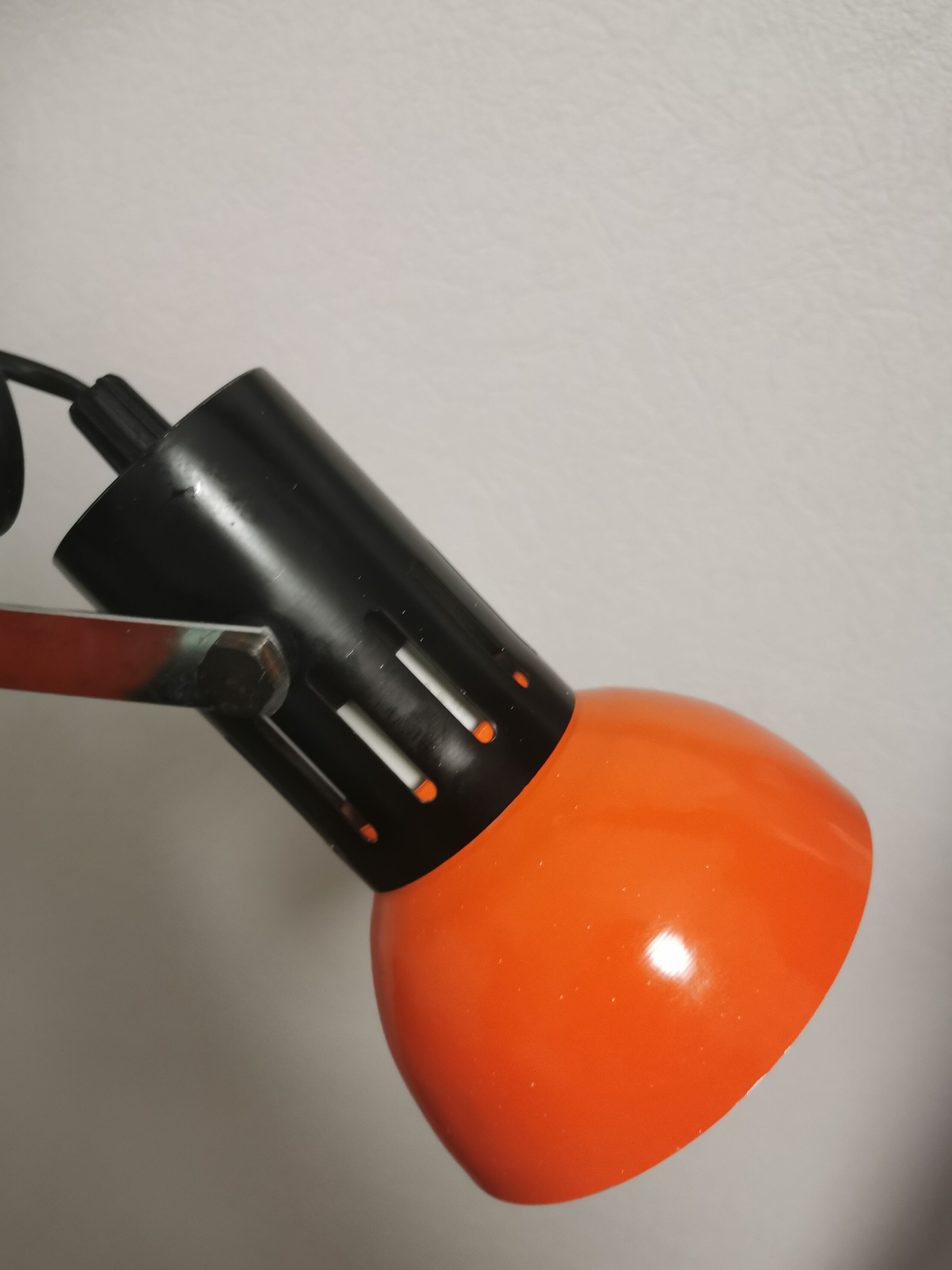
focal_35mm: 29
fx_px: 1063
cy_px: 646
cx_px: 450
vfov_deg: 61.7
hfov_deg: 48.2
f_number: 1.8
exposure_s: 1/23
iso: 400
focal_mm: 5.58
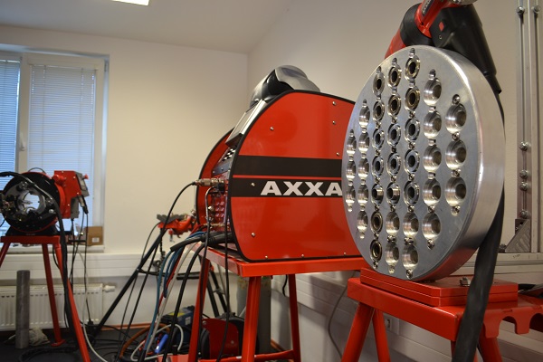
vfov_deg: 47.9
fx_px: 407
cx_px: 272
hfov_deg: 67.4
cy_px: 181
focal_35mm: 27
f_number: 3.5
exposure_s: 1/40
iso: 400
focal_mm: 18
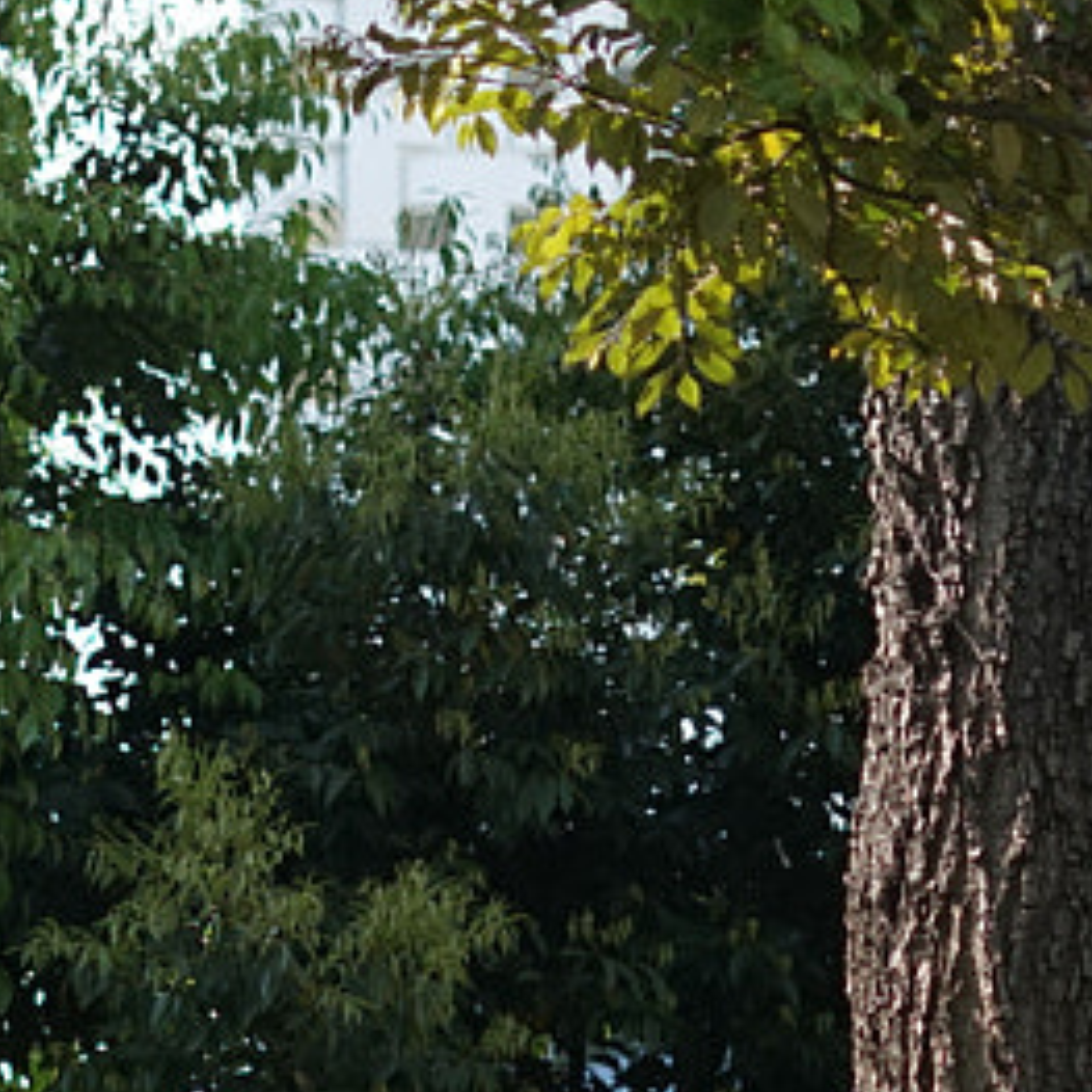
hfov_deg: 6.7
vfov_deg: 6.6
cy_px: 1790
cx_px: -536
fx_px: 9244
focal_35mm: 259
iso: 500
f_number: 2
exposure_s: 1/5000
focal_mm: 50
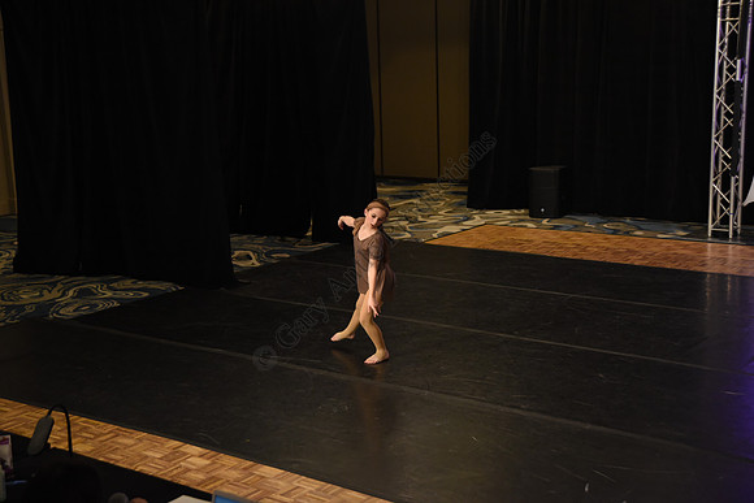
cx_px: 377
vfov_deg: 26.0
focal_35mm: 52
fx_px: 1089
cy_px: 252
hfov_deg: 38.2
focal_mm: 52
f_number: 3.8
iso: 2500
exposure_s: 1/400
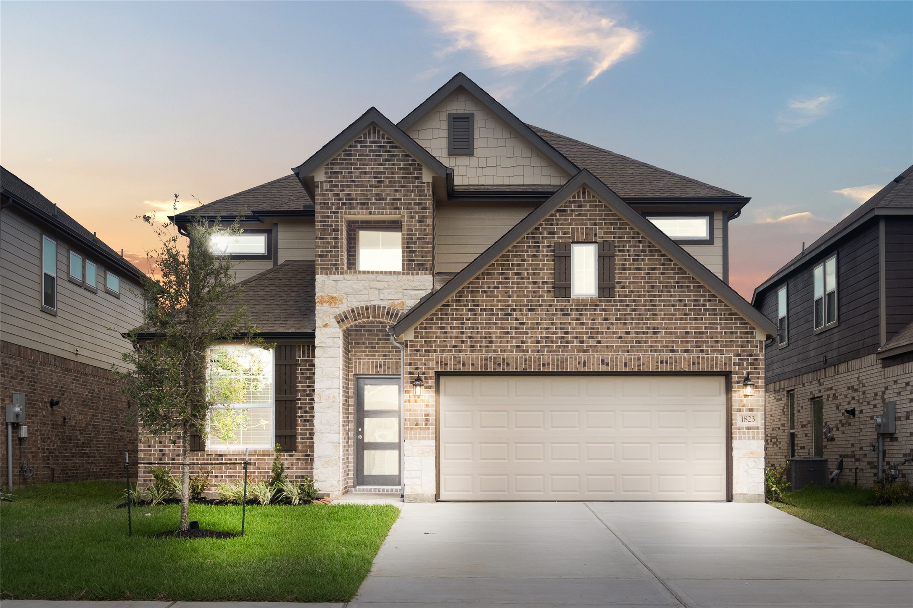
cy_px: 304
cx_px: 456
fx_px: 1167
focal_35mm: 46
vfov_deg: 29.2
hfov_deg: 42.7
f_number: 9
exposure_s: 1/100
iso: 320
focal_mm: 31
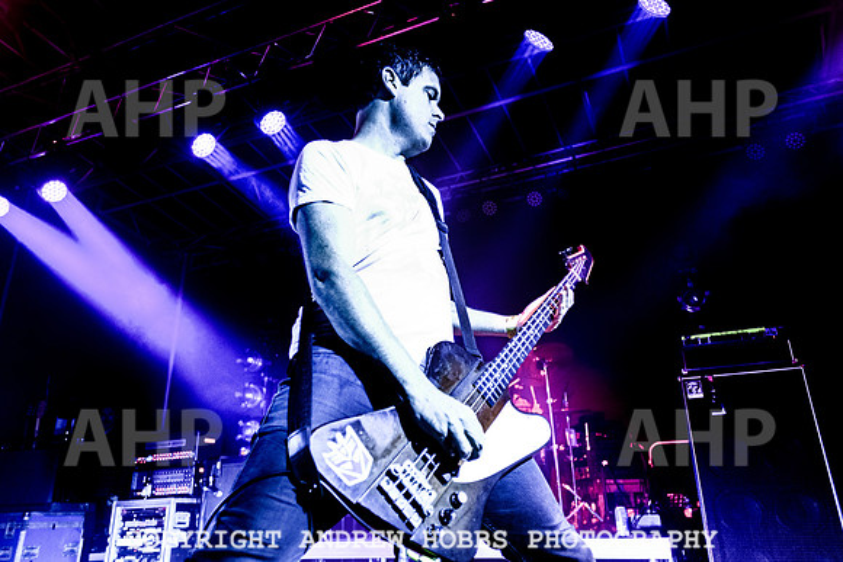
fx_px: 630
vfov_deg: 48.1
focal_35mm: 27
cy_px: 281
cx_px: 422
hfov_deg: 67.6
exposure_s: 1/320
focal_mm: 25
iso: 2000
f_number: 3.2
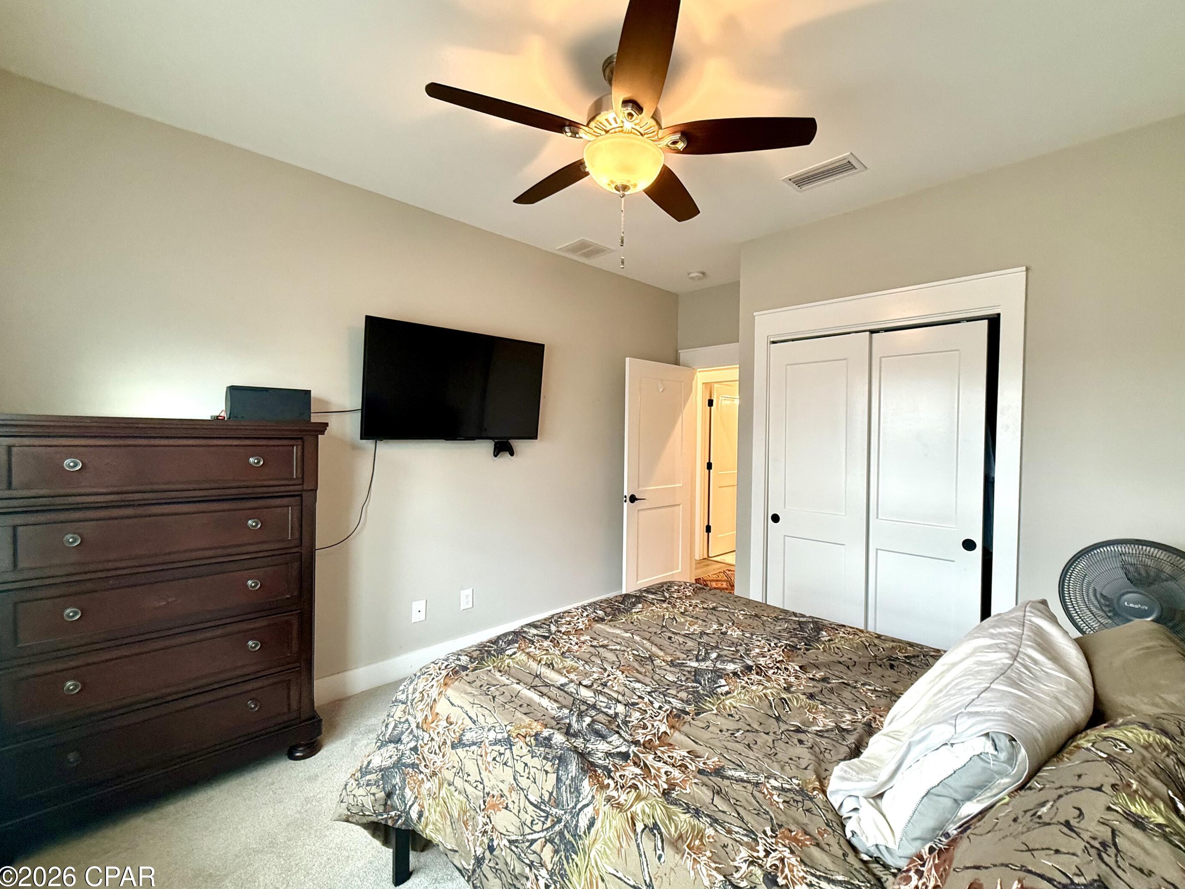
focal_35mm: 15
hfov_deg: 98.0
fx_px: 513
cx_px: 630
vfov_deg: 81.7
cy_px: 444
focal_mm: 2.22
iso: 200
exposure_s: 1/60
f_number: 2.2
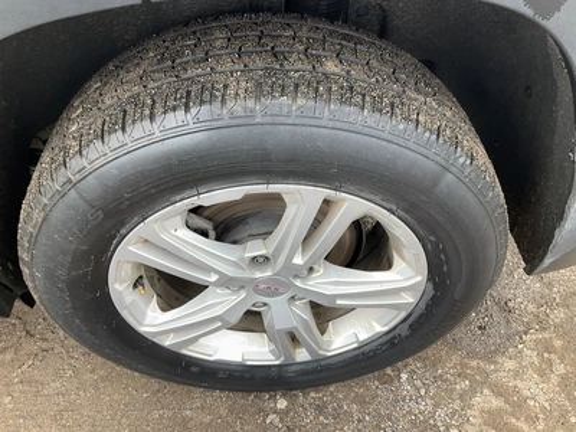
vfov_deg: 48.2
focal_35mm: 29
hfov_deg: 61.7
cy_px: 216
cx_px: 288
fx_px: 483
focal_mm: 3
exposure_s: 1/129
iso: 16
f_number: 1.8
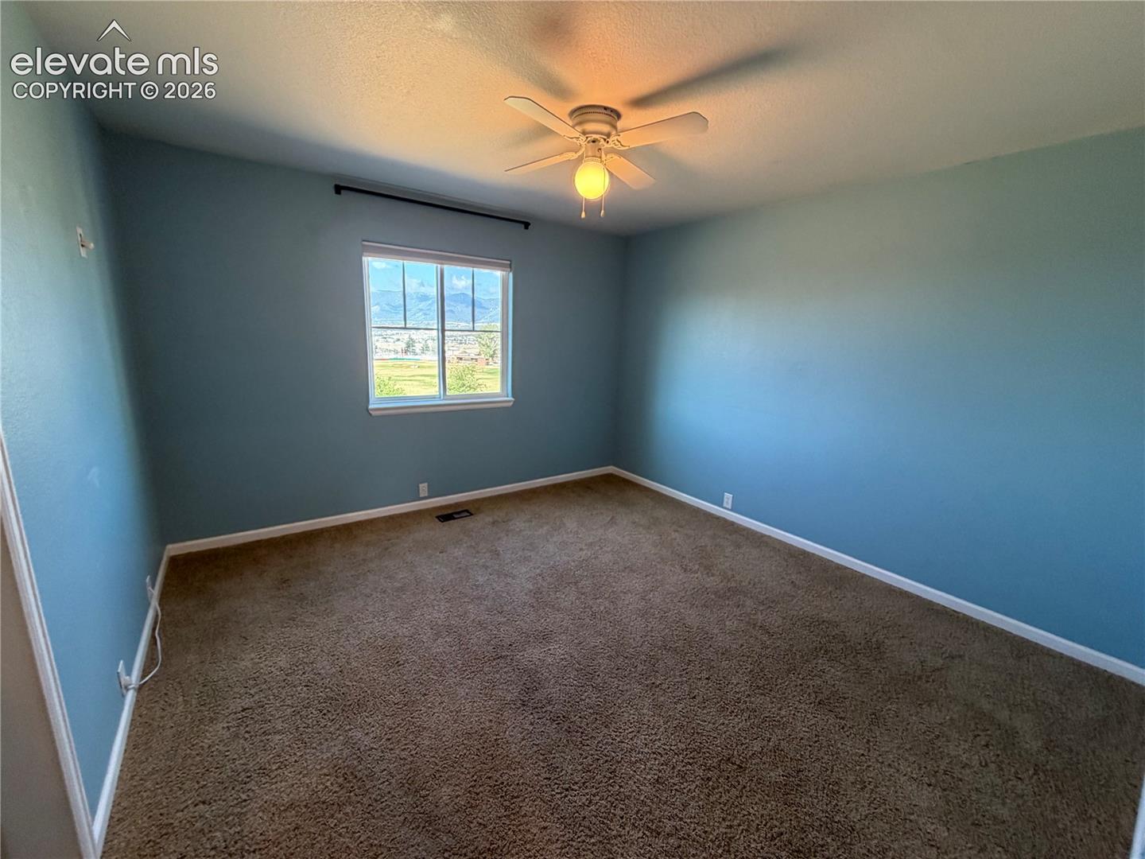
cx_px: 572
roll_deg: -1.6
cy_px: 430
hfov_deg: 102.1
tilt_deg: -11.8
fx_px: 463
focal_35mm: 14
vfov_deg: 85.7
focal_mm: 2.22
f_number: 2.2
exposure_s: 1/60
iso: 200
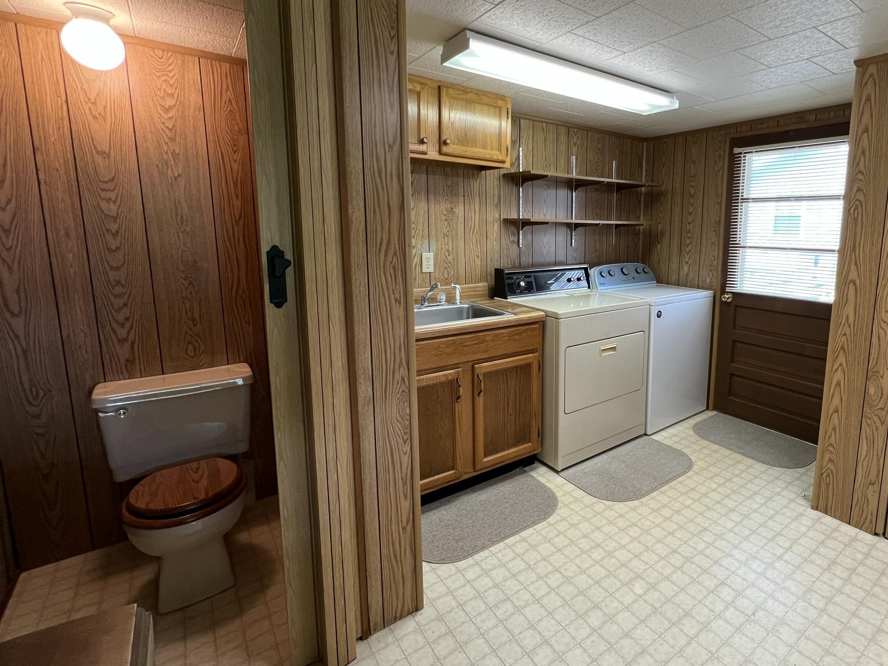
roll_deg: -0.7
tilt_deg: -8.0
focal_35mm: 17
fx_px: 436
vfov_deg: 74.5
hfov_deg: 88.8
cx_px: 566
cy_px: 298
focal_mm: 1.57
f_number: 1.8
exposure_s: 1/60
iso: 125
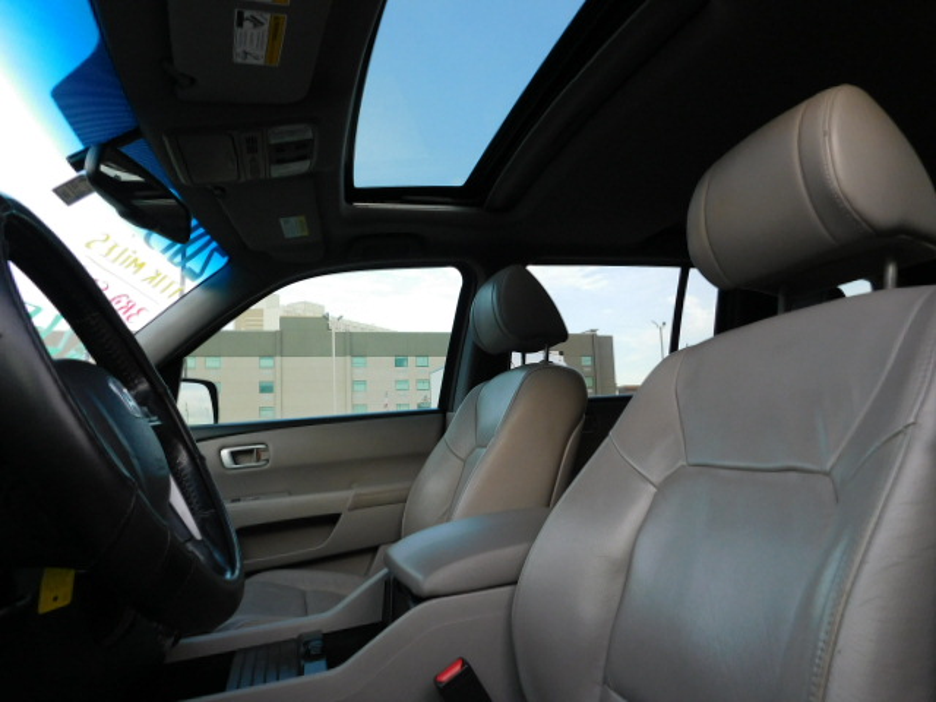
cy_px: 351
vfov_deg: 58.9
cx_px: 468
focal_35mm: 23
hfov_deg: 73.9
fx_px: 622
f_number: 3
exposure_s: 1/125
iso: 125
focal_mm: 4
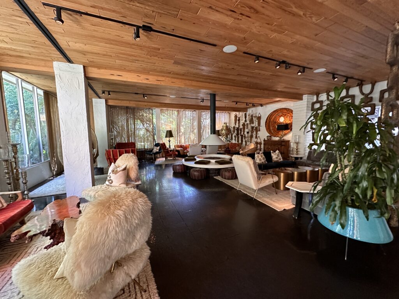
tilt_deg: -6.2
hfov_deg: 102.1
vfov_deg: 85.7
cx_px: 200
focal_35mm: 14
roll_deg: +0.1
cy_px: 150
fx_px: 161
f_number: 2.2
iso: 500
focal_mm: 2.22
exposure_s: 1/60
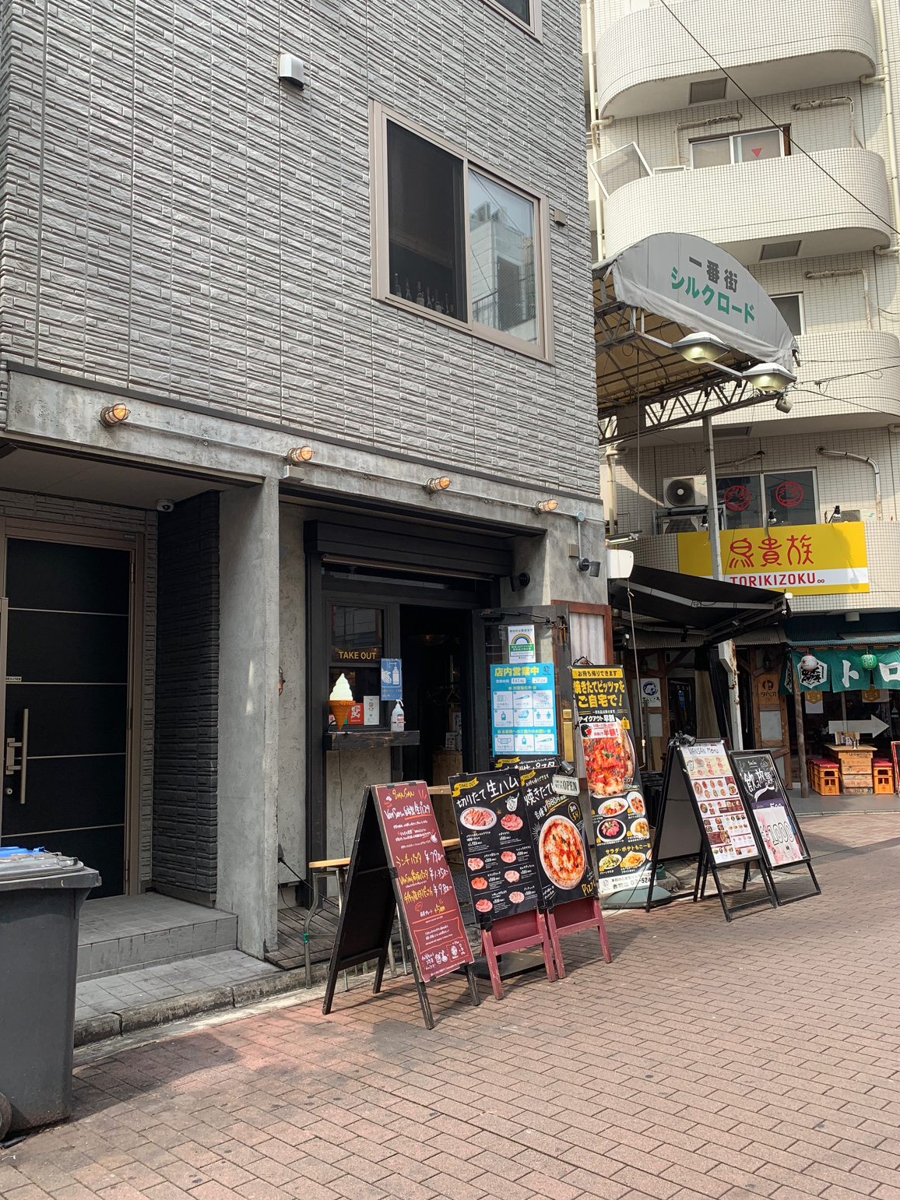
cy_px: 604
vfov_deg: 65.3
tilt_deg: +7.5
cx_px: 448
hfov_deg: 51.4
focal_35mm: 27
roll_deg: +1.6
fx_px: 936
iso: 25
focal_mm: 4.25
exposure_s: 1/444
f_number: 1.8
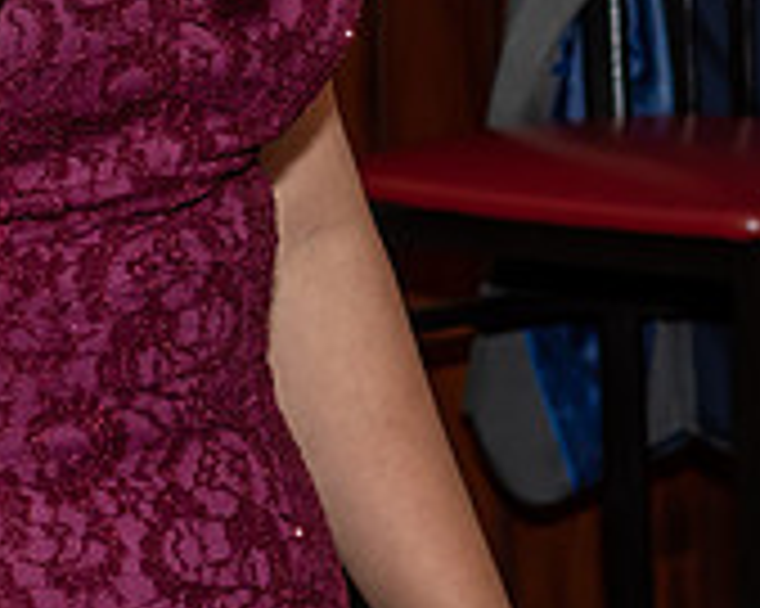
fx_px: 5777
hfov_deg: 7.5
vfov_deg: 5.9
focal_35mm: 257
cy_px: -315
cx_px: -77
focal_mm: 44
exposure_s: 1/250
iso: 500
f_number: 6.3
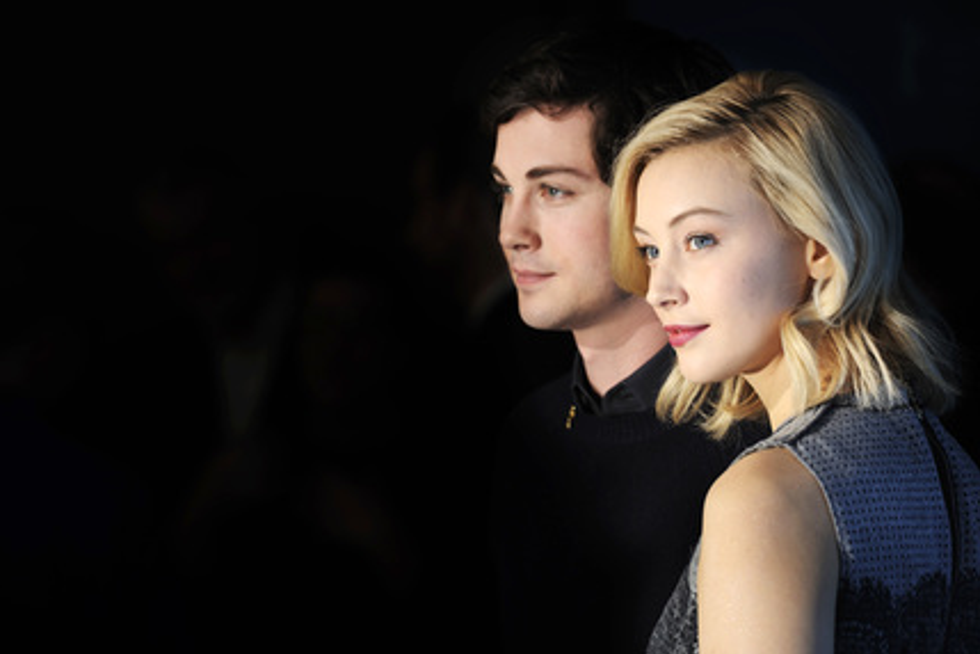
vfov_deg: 6.5
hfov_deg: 9.8
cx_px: 471
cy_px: 320
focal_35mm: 210
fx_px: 5716
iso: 200
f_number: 5
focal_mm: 200
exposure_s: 1/320
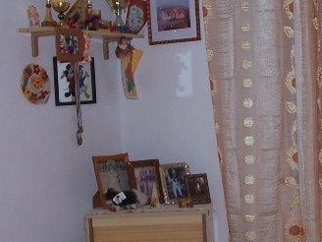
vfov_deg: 17.7
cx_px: 211
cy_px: 161
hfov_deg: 23.5
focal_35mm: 83
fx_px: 772
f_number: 2.7
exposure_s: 1/60
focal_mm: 5.6
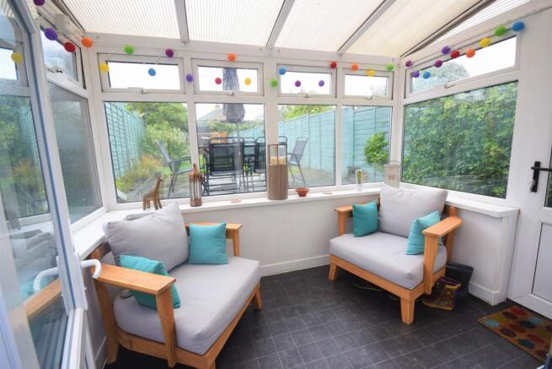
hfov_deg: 100.4
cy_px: 184
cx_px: 276
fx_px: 230
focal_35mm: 15
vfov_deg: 77.4
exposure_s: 1/160
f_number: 6.3
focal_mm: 10
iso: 400
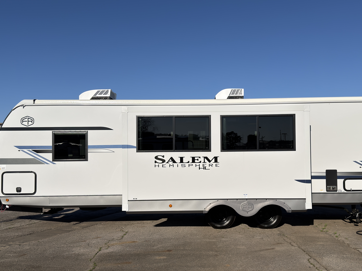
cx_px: 201
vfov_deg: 38.6
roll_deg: +0.4
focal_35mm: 37
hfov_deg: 50.0
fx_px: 387
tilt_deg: +3.0
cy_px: 147
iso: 64
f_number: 1.78
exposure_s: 1/8929
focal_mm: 6.76
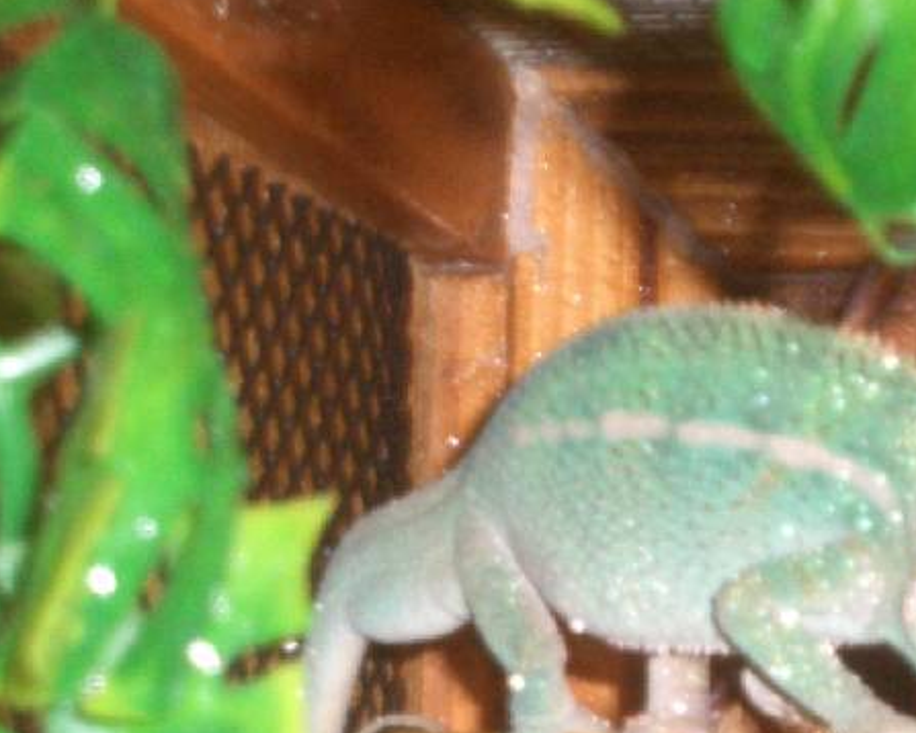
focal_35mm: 178
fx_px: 4828
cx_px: 803
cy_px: 604
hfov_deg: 10.8
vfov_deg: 8.7
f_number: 6.6
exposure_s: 1/40
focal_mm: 13.5
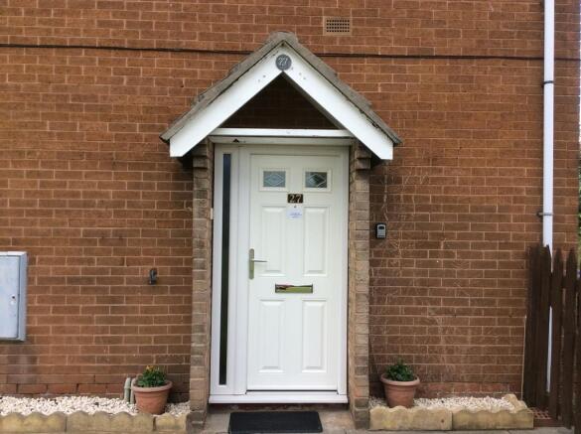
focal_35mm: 32
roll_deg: +0.9
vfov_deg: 44.1
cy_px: 217
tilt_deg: +0.1
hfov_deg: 56.9
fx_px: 536
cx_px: 290
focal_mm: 3.3
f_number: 2.4
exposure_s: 1/602
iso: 32
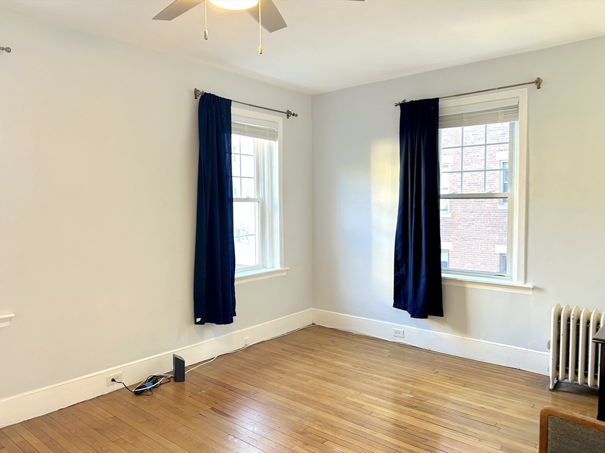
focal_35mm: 26
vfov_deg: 53.1
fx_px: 454
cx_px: 302
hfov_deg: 67.3
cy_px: 226
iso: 200
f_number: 1.5
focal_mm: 5.7
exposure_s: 1/60
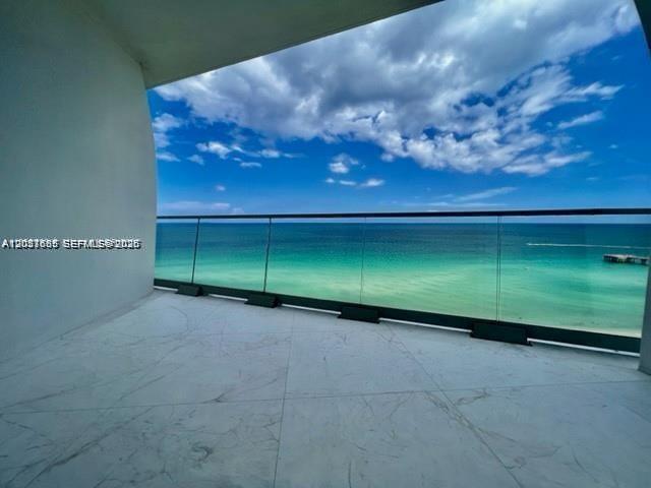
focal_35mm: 13
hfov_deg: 106.2
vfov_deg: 89.9
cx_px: 326
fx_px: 244
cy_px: 244
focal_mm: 1.57
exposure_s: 1/2137
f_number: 1.8
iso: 32
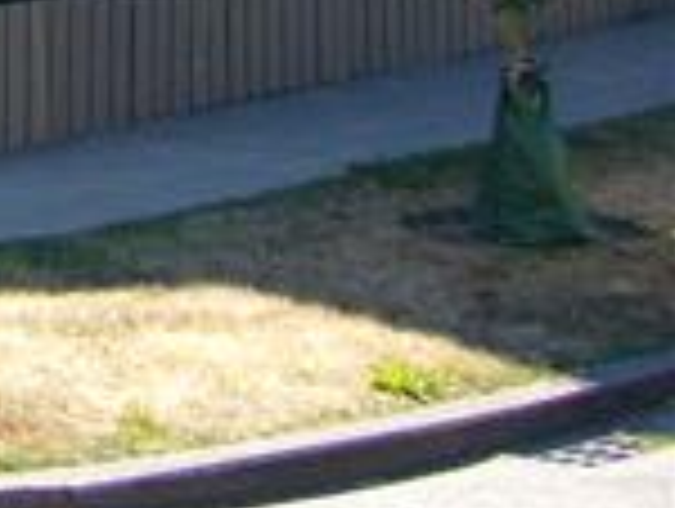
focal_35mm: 149
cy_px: -315
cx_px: -760
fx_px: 2910
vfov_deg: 9.6
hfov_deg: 11.6
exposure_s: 1/125
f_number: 5.6
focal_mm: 5.8
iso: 100
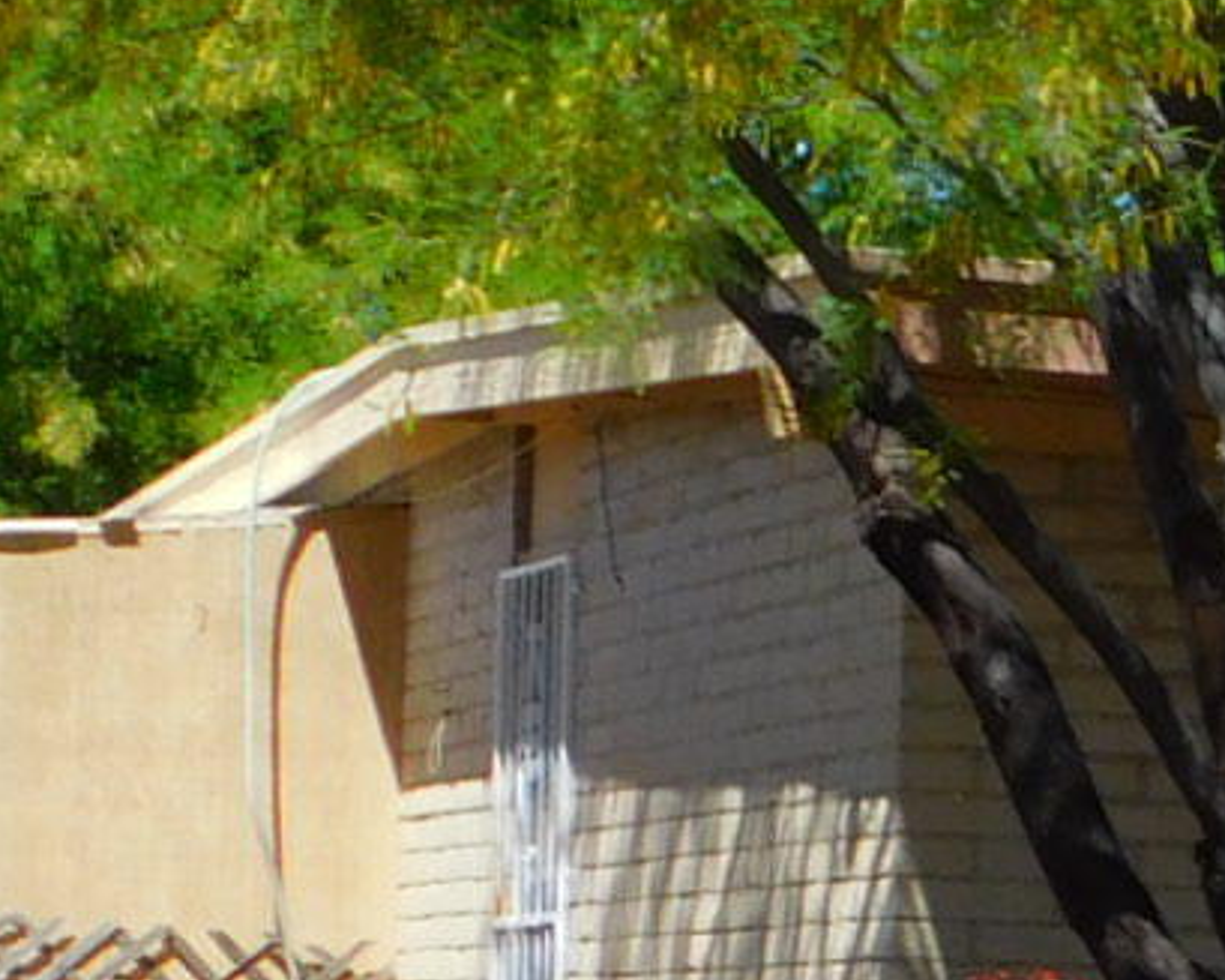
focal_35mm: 217
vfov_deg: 7.1
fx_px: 7866
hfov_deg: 8.4
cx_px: 2582
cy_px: 995
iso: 125
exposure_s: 1/1000
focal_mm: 7.1
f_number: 3.6
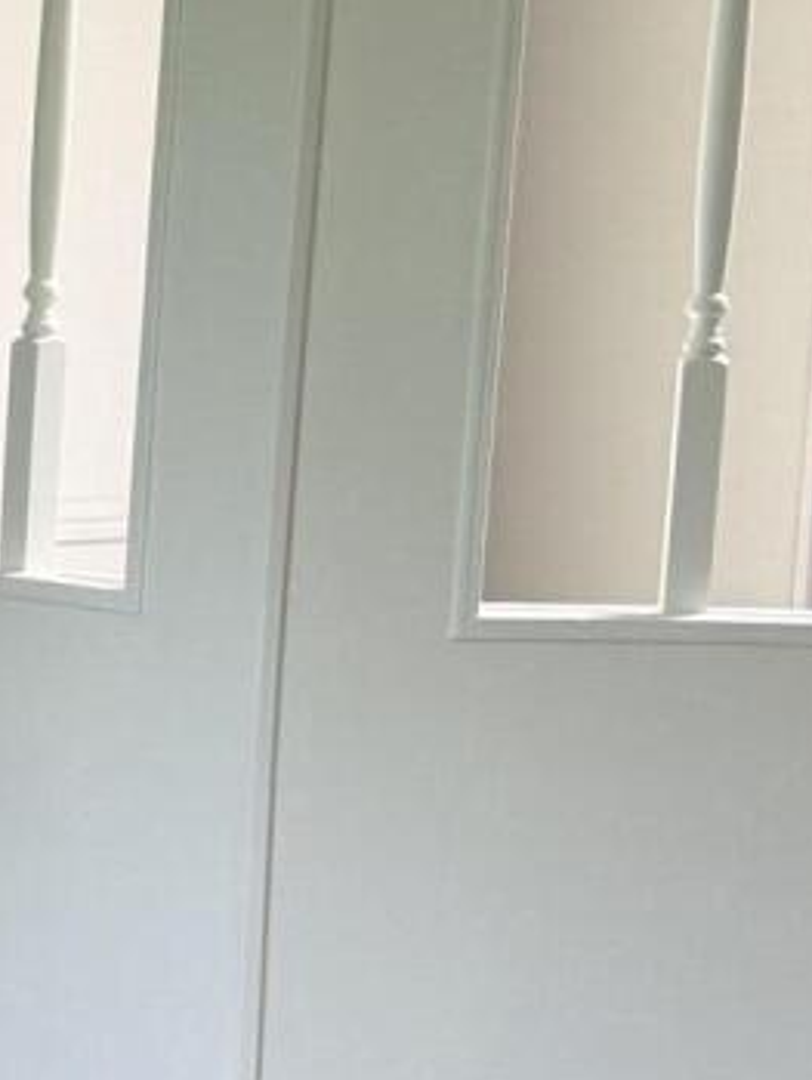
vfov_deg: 14.3
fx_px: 4280
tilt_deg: -9.7
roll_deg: -2.4
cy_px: 935
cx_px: -781
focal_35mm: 137
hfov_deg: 10.1
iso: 64
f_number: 1.78
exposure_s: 1/203
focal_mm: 6.76
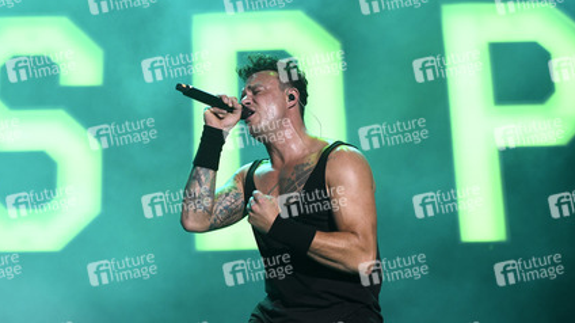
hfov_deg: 27.2
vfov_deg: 15.5
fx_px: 1189
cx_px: 276
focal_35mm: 78
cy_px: 168
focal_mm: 70
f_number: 4
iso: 1600
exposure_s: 1/500
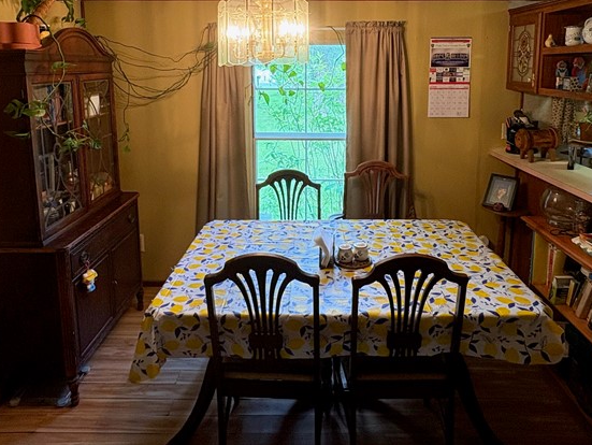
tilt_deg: -8.4
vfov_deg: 51.2
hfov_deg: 67.3
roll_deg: +0.4
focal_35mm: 26
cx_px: 294
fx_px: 445
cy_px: 120
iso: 200
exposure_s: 1/60
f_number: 2.2
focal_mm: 2.22
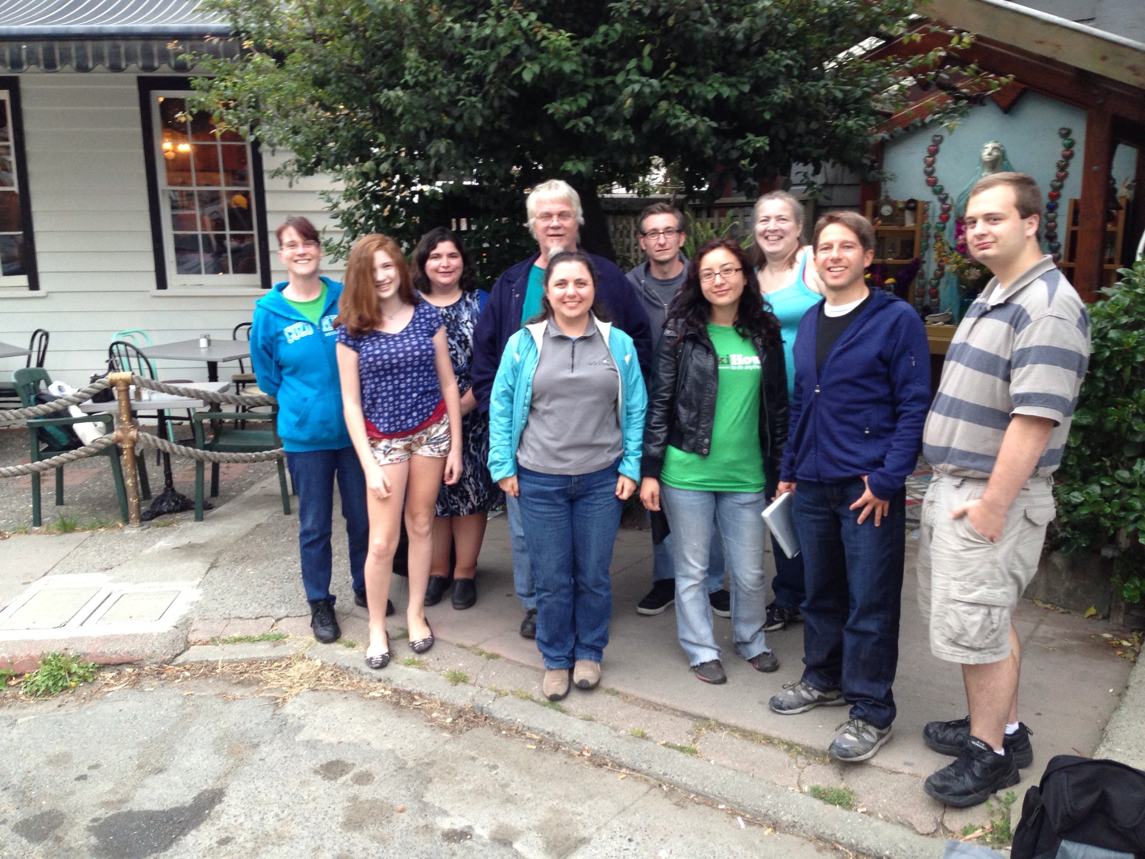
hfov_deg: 55.4
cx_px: 572
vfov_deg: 42.9
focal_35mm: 33
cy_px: 430
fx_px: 1092
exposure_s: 1/20
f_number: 2.4
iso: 100
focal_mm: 4.13
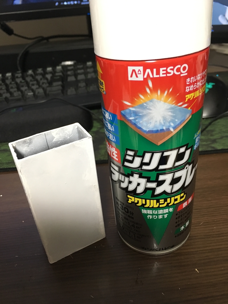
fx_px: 255
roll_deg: +5.9
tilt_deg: -33.2
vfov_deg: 61.7
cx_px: 114
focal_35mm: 29
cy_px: 152
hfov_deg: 48.2
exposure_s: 1/20
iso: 200
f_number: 2.2
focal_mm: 4.15
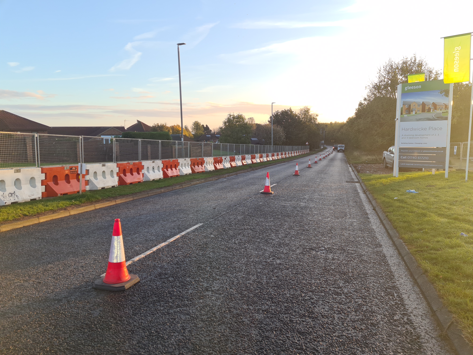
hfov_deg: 67.3
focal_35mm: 26
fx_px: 355
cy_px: 178
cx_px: 236
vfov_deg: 53.1
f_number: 1.8
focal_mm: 5.4
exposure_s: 1/616
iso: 50
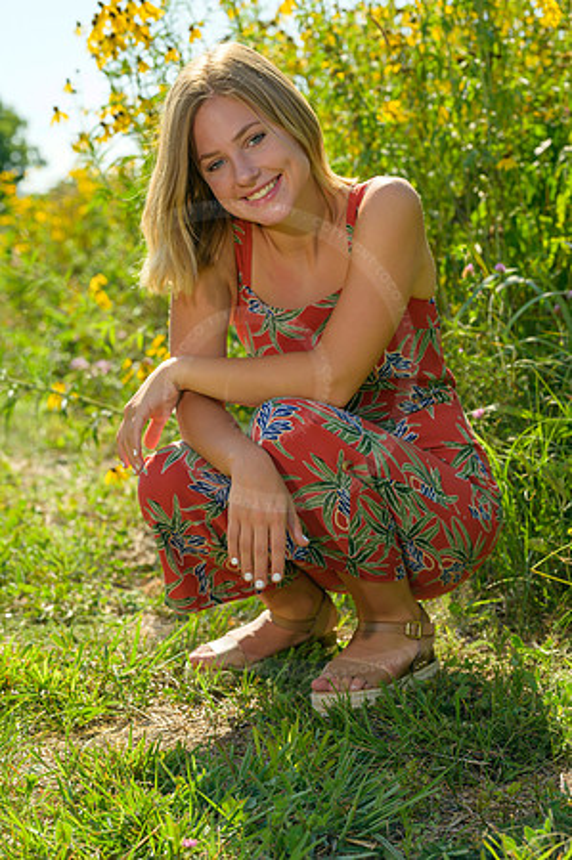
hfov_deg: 16.0
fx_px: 2030
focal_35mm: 85
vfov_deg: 23.9
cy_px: 430
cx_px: 286
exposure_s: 1/800
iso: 100
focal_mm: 85
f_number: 5.6
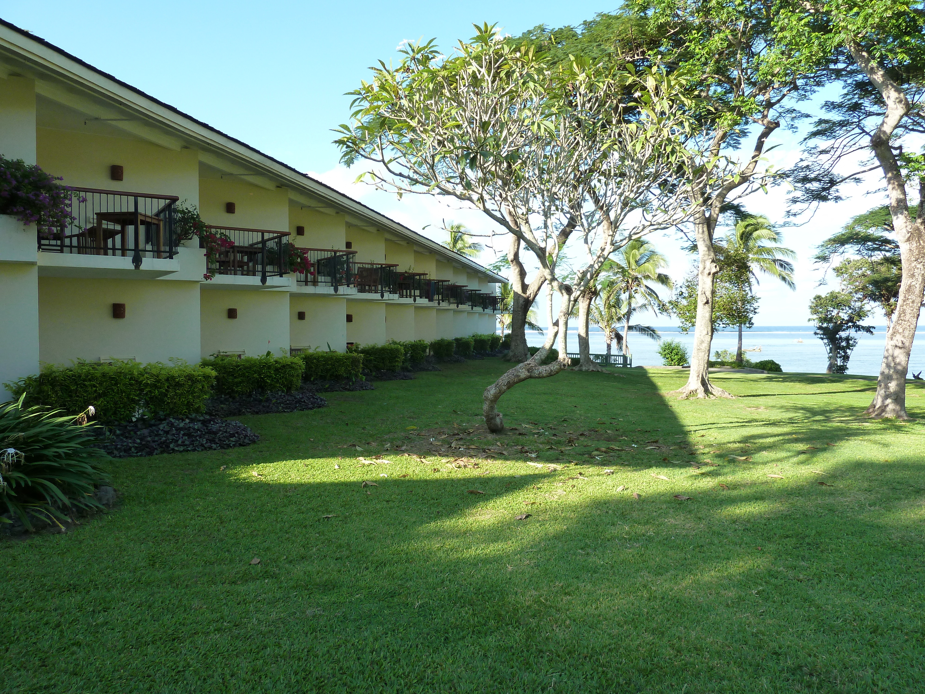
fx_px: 668
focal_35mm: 25
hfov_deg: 69.4
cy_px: 347
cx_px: 462
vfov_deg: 54.9
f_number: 4
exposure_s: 1/160
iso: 125
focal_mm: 4.1
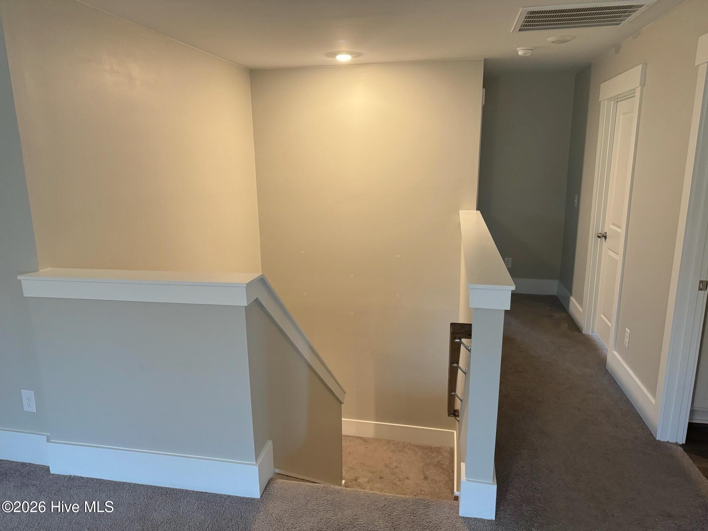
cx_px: 354
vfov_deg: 56.8
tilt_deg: -12.9
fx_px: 491
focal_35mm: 24
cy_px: 266
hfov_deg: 71.6
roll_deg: -0.2
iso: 400
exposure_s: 1/60
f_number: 1.78
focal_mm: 6.76
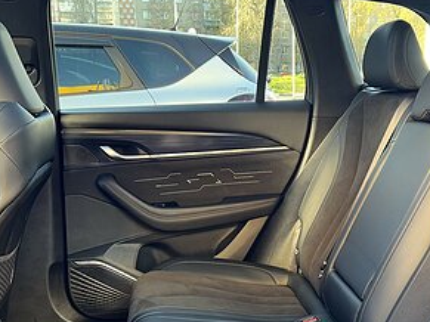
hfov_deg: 38.5
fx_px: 608
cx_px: 282
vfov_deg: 28.6
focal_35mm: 49
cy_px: 287
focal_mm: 5.7
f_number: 1.5
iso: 160
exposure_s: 1/60
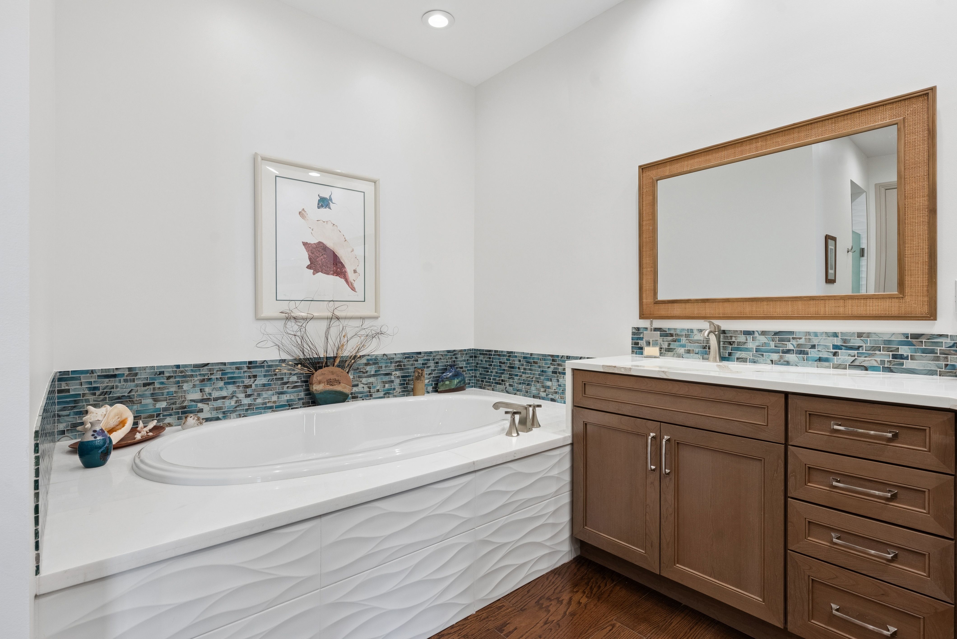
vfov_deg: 70.5
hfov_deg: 93.2
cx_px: 478
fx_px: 452
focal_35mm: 17
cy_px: 320
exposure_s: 1/20
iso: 640
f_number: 9
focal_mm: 17
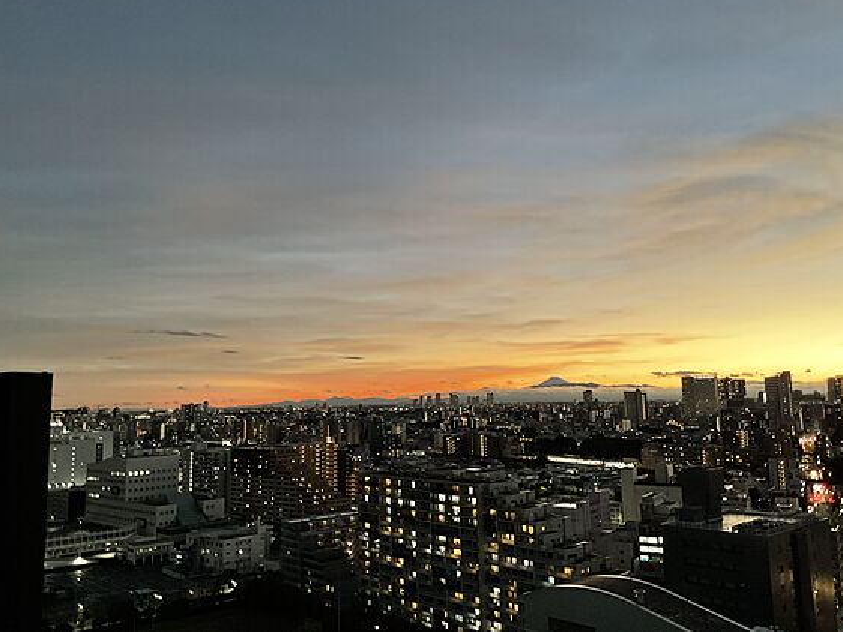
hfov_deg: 58.3
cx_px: 419
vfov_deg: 45.4
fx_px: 755
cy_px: 296
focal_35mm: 31
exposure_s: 1/33
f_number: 1.8
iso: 200
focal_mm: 3
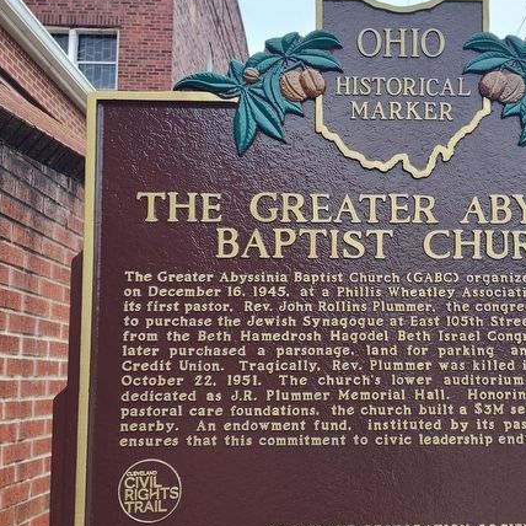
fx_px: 653
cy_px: 311
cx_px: 364
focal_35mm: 38
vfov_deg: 43.7
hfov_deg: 43.1
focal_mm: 5.56
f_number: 1.8
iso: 100
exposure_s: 1/324
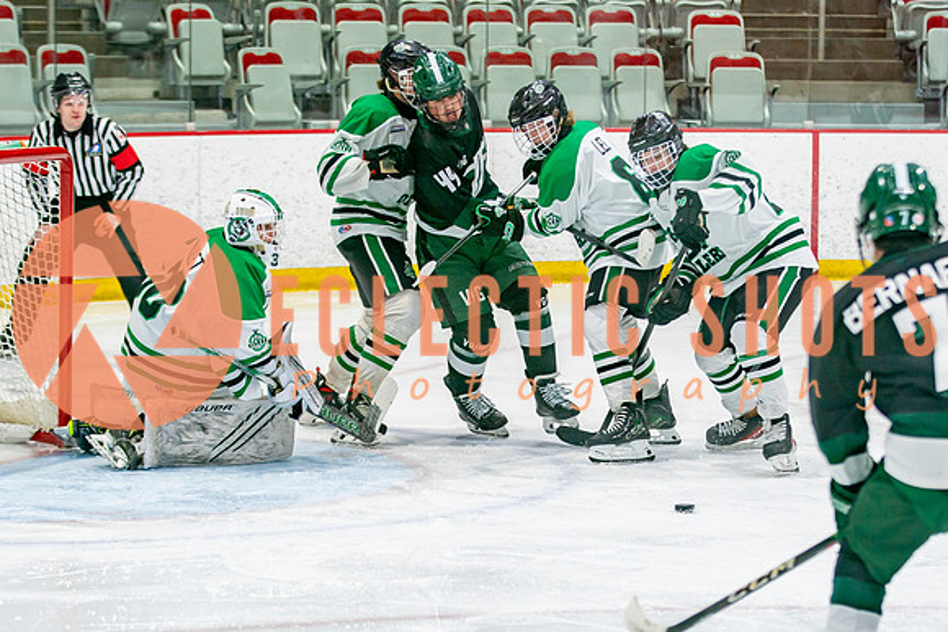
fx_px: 4250
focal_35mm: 161
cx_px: 474
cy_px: 406
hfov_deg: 12.7
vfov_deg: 8.5
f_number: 3.2
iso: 500
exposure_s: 1/640
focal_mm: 95
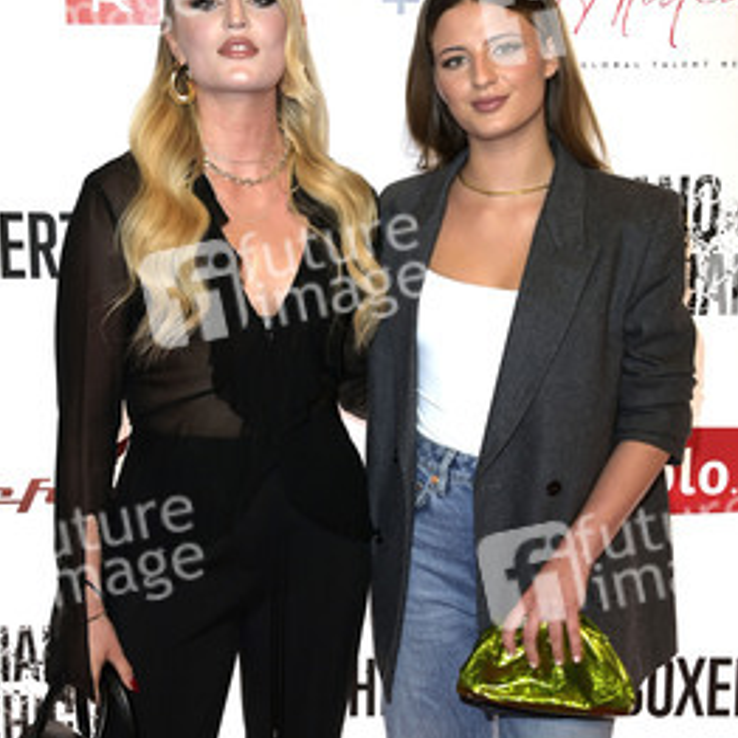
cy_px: 423
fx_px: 1375
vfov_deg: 30.0
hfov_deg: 30.0
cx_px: 366
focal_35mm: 57
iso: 500
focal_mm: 44
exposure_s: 1/100
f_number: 5.6
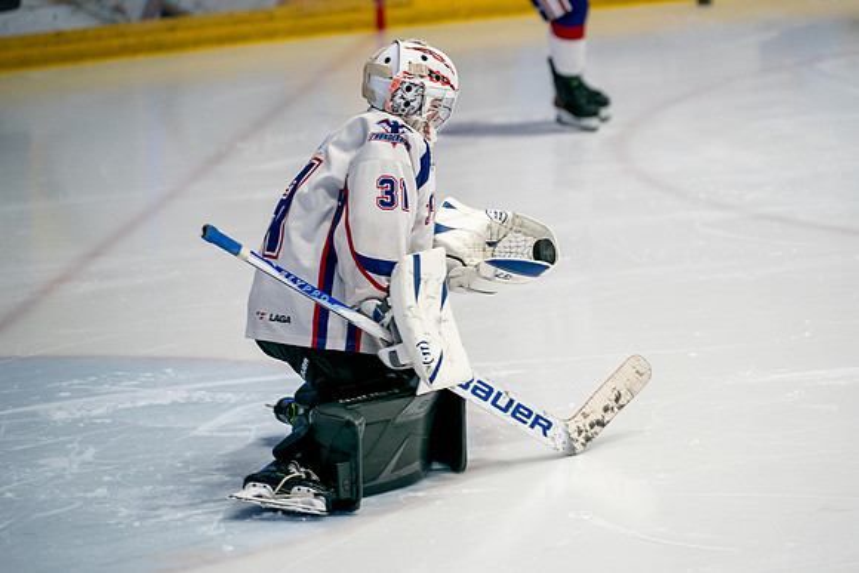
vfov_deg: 6.5
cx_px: 501
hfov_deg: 9.7
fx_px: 5070
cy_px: 279
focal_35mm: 212
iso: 1600
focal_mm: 150
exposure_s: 1/800
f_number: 2.8
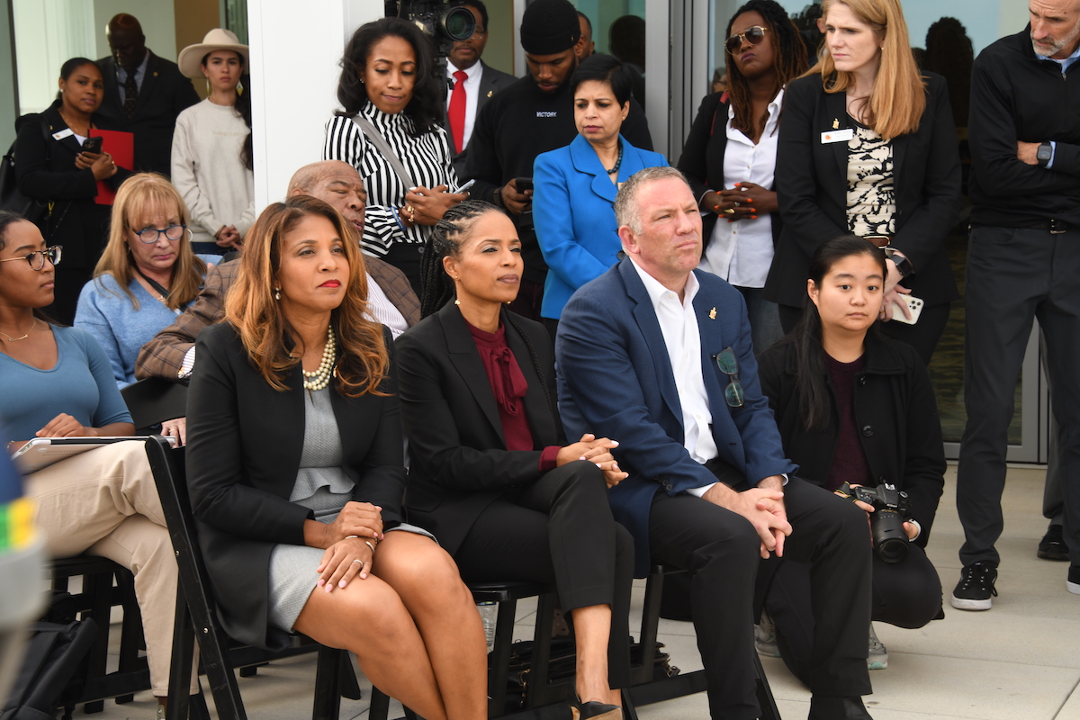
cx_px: 540
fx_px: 2550
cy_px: 360
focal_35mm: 85
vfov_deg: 16.1
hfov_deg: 23.9
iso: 400
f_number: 11
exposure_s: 1/60
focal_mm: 85
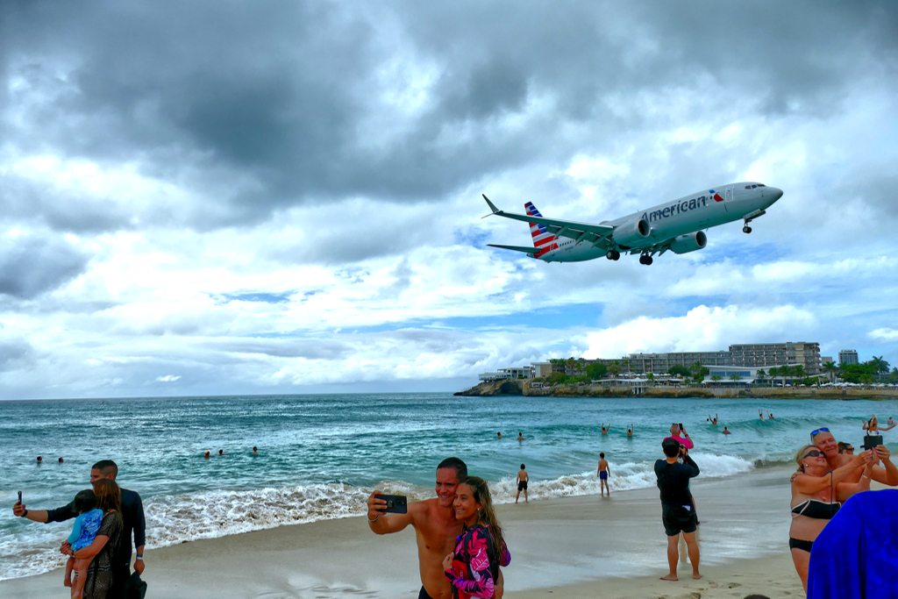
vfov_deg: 51.3
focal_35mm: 25
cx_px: 449
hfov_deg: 71.5
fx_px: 624
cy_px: 300
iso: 125
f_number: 5
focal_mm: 9.1
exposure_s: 1/1600
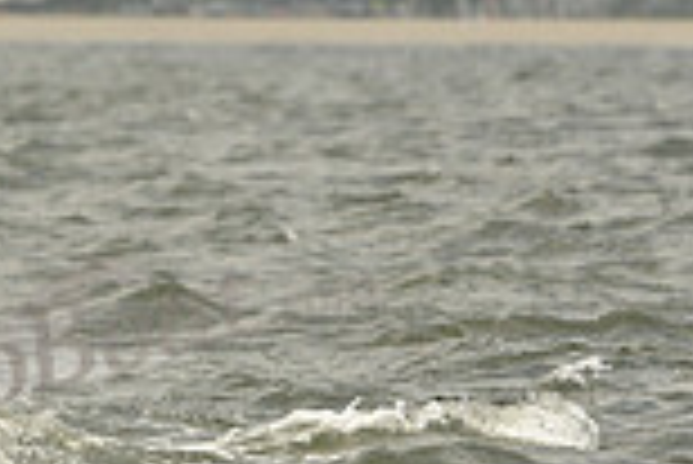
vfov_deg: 1.0
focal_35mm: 1317
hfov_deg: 1.6
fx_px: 25376
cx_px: -486
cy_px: 182
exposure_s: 1/1250
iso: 320
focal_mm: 350
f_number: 8
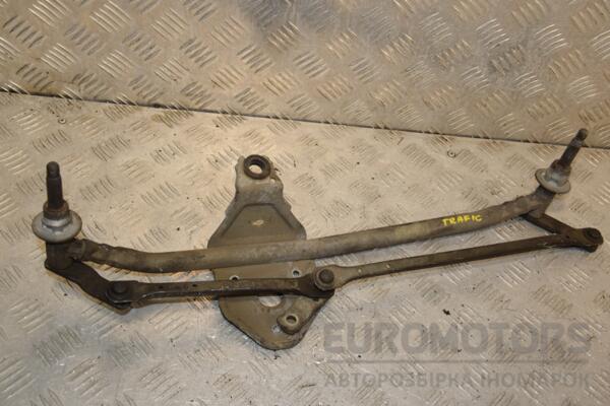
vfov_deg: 29.9
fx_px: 762
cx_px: 305
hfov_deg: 43.6
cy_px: 203
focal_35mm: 45
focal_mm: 30
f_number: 9
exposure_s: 1/200
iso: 800
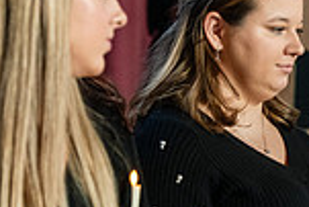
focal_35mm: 385
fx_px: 3308
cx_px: 426
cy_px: 108
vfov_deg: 3.6
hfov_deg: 5.3
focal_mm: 100
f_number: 4
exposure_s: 1/200
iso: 1600
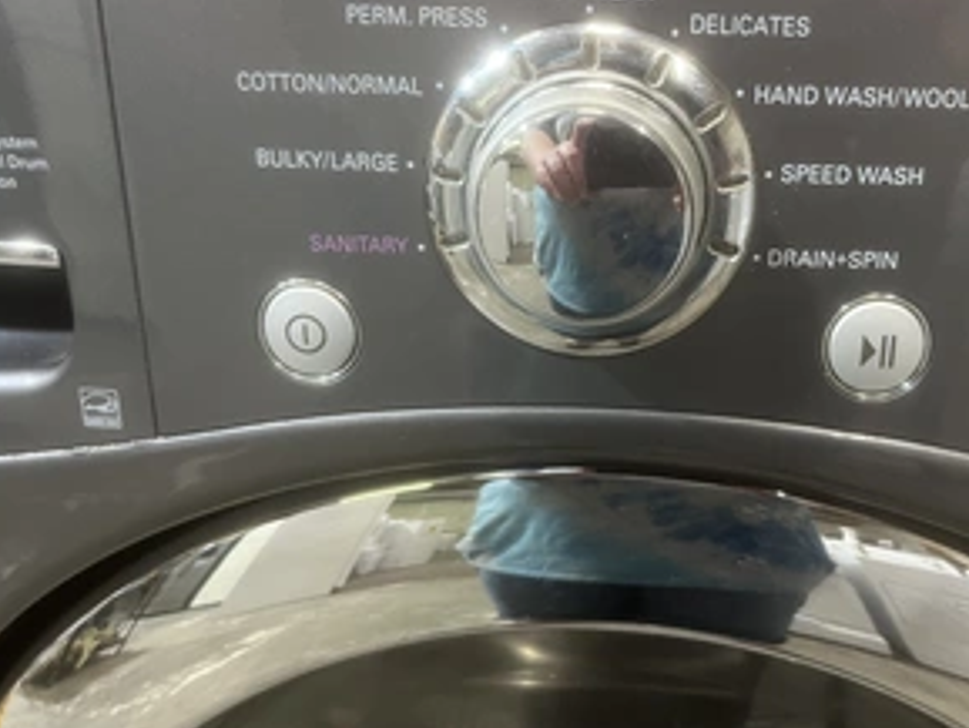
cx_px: 597
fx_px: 1008
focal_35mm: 36
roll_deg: +2.1
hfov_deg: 50.9
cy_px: 312
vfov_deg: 39.6
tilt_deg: -25.6
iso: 250
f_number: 1.6
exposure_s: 1/60
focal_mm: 5.1
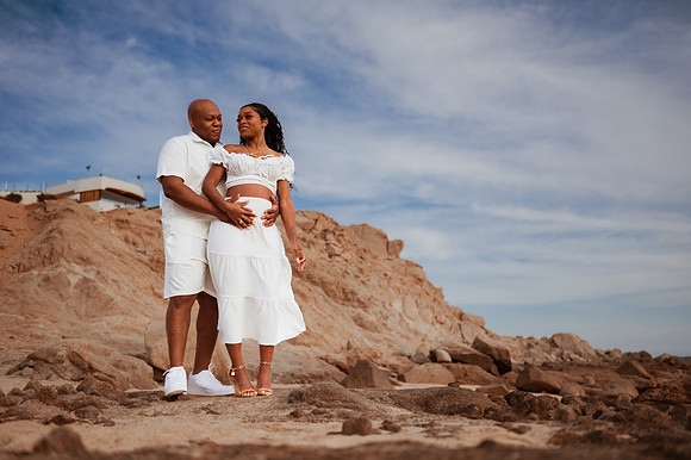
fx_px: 671
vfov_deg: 37.8
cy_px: 230
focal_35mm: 35
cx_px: 346
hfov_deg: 54.5
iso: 125
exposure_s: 1/4000
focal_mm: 35
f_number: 1.8
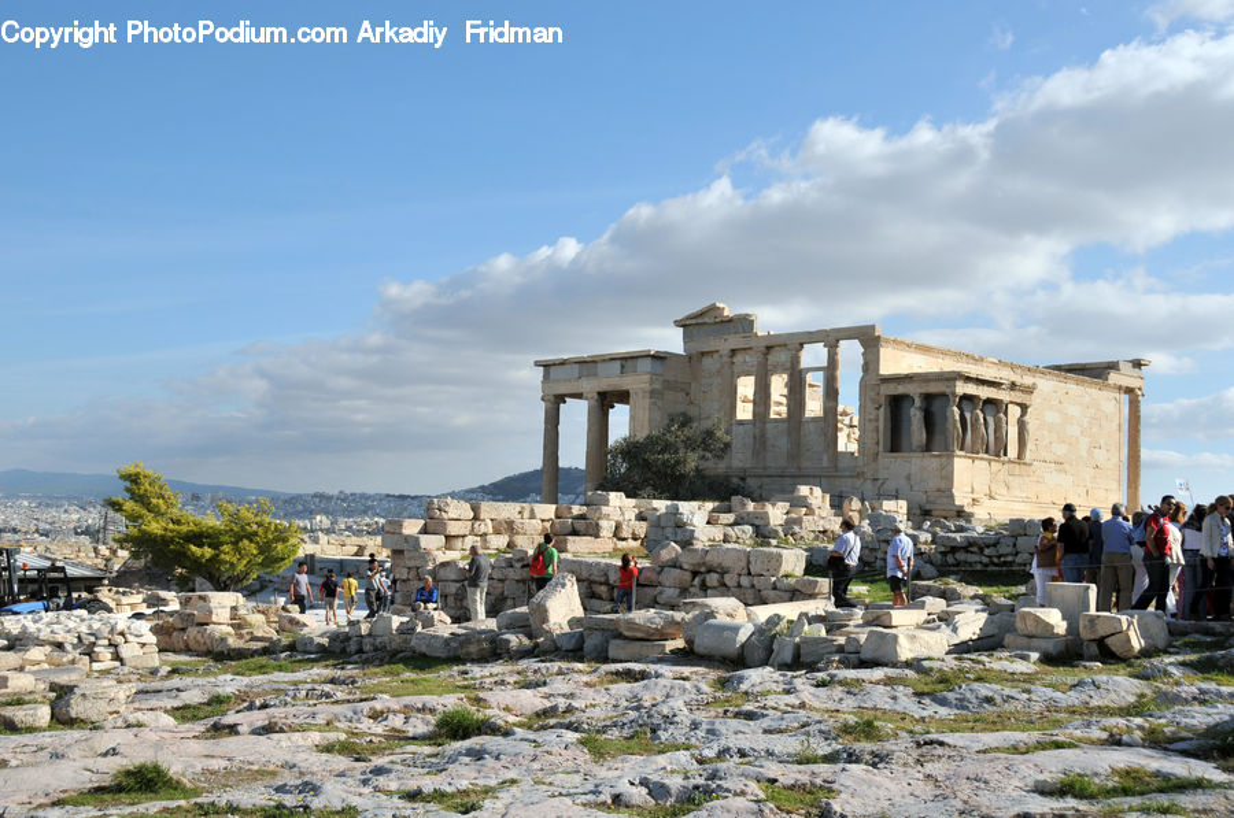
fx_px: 1335
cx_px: 617
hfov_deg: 49.6
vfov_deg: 34.1
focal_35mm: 39
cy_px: 409
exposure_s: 1/1600
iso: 250
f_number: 6.3
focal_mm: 26
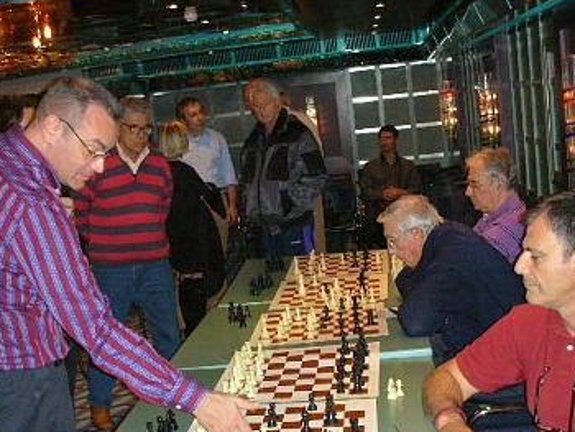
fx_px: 798
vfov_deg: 30.1
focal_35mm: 48
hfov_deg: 39.6
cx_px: 278
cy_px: 283
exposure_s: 1/60.1
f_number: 3
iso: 200
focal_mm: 5.8
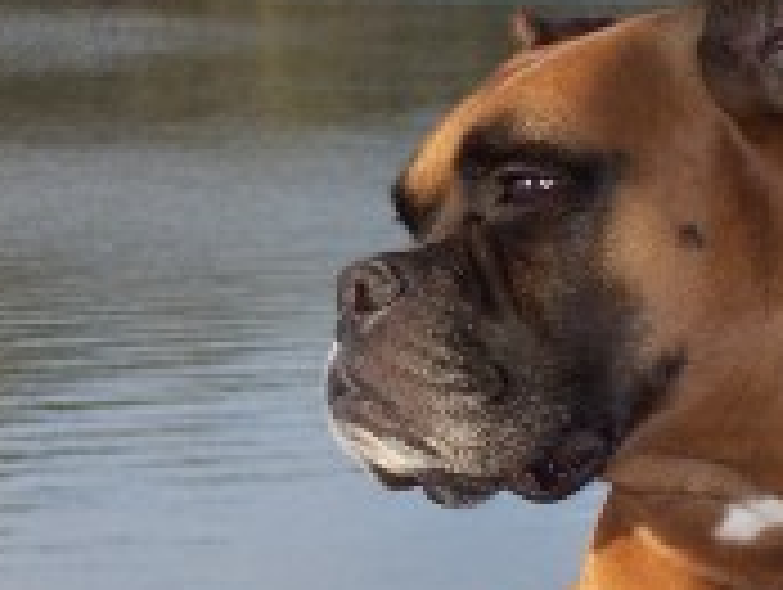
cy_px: 320
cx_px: 652
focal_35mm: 255
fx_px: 5776
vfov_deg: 5.8
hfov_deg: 7.7
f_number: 4.8
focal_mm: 16.8
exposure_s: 1/350
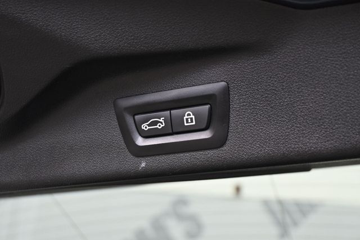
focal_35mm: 47
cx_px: 180
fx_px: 472
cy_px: 120
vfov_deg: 28.5
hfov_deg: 41.7
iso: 400
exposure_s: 1/250
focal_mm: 31.5
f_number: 5
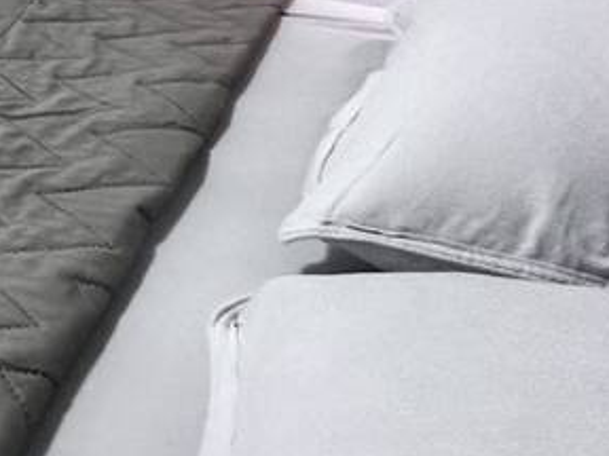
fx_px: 1232
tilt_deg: -15.2
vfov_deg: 19.4
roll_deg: +2.2
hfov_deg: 16.2
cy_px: -137
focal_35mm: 70
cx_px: -768
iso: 200
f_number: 2.2
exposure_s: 1/60
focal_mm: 2.22
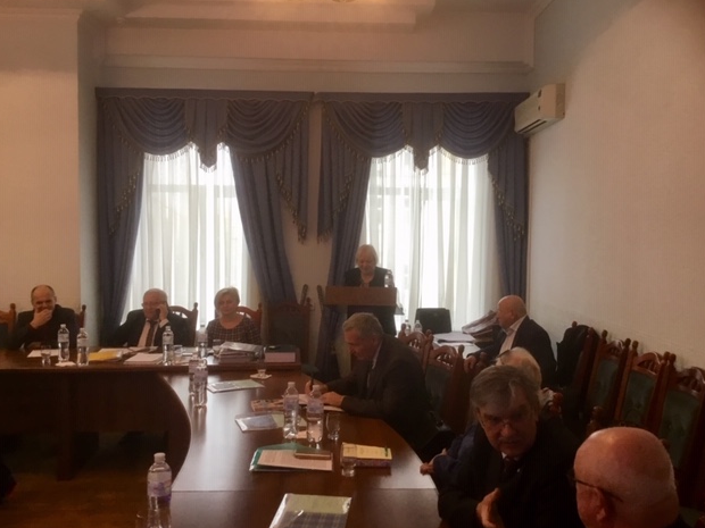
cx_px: 354
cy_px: 266
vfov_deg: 44.2
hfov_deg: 56.8
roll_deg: +0.6
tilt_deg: -2.4
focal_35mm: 32
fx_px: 652
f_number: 2.4
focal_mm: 3.3
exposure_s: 1/33
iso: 50
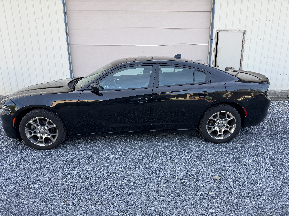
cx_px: 144
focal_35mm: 24
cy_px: 108
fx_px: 200
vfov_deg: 56.8
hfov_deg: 71.6
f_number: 1.78
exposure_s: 1/470
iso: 80
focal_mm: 6.76
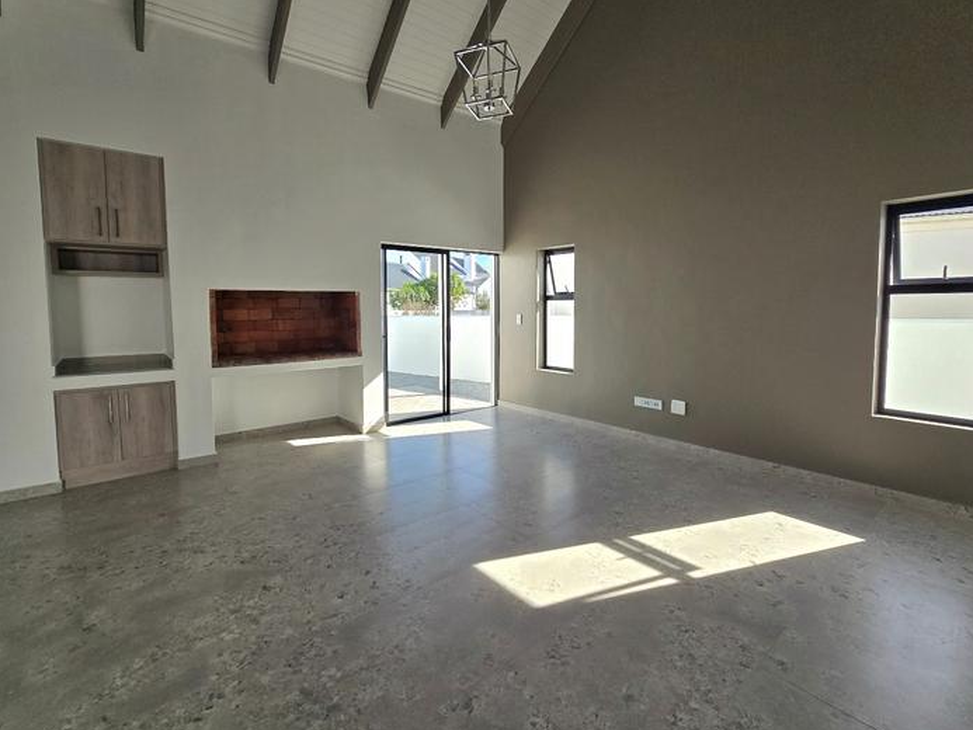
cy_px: 350
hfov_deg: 98.1
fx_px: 422
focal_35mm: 15
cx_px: 470
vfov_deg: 81.7
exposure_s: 1/556
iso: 50
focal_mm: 2.2
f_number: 2.2
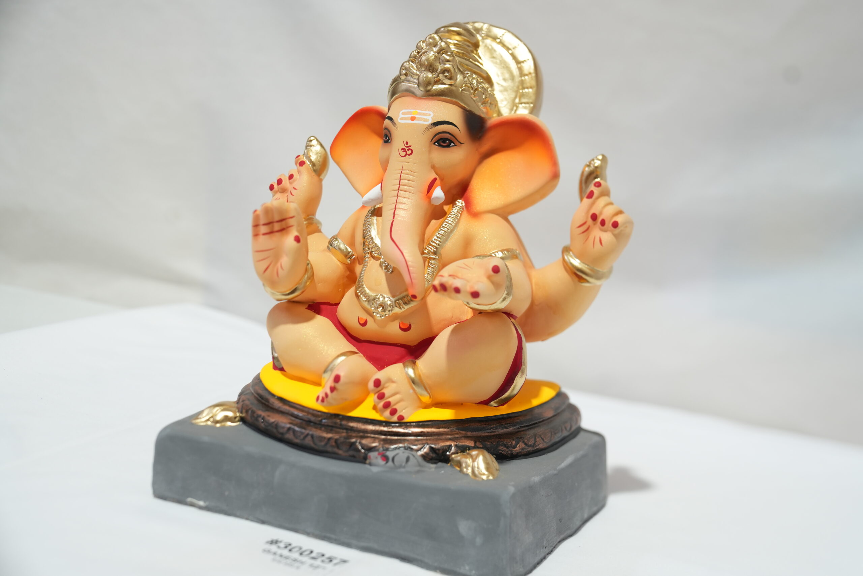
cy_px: 288
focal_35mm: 47
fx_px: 1127
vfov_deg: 28.7
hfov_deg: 41.9
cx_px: 432
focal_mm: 47
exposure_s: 1/200
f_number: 3.5
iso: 800
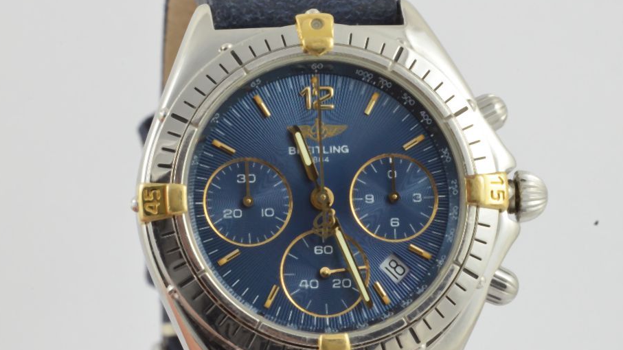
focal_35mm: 182
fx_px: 2999
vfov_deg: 6.7
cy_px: 197
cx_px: 289
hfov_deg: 11.9
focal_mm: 105
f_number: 29
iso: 1250
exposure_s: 1/20
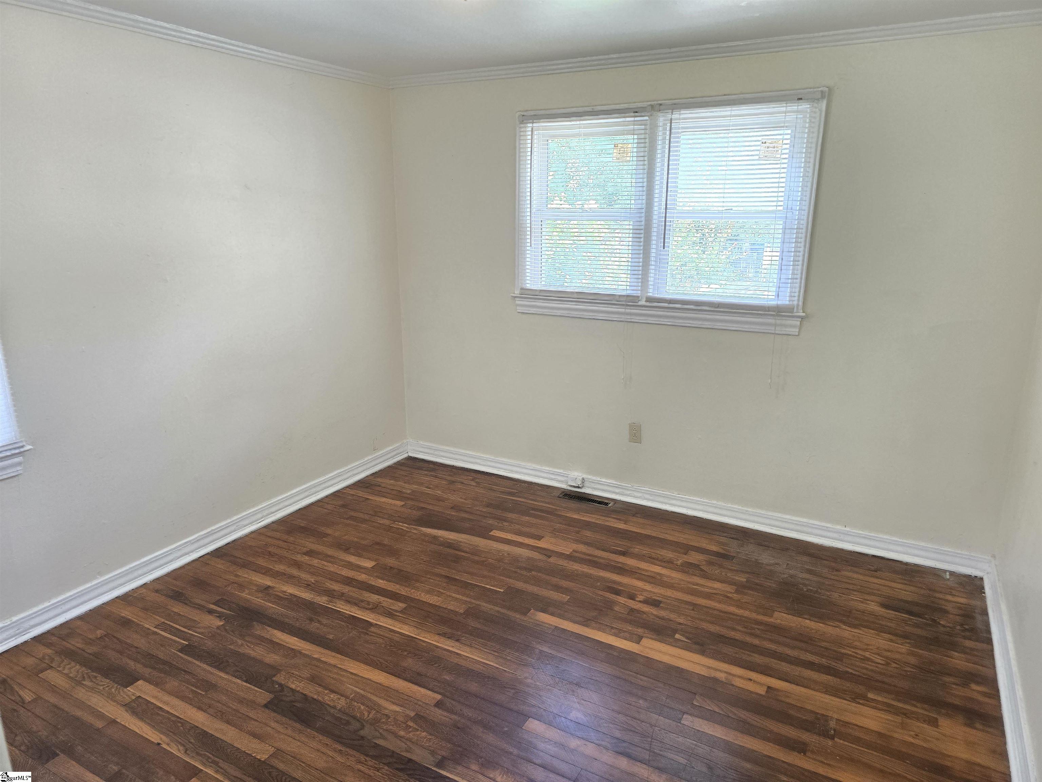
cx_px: 521
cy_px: 391
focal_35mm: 23
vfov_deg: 58.9
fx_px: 692
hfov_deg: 73.9
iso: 200
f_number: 1.7
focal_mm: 6.3
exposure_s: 1/120
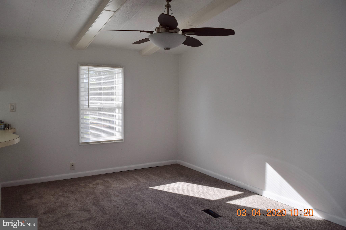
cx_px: 173
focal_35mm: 27
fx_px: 259
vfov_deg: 47.9
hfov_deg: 67.4
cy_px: 115
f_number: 8
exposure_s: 1/250
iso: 400
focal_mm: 18
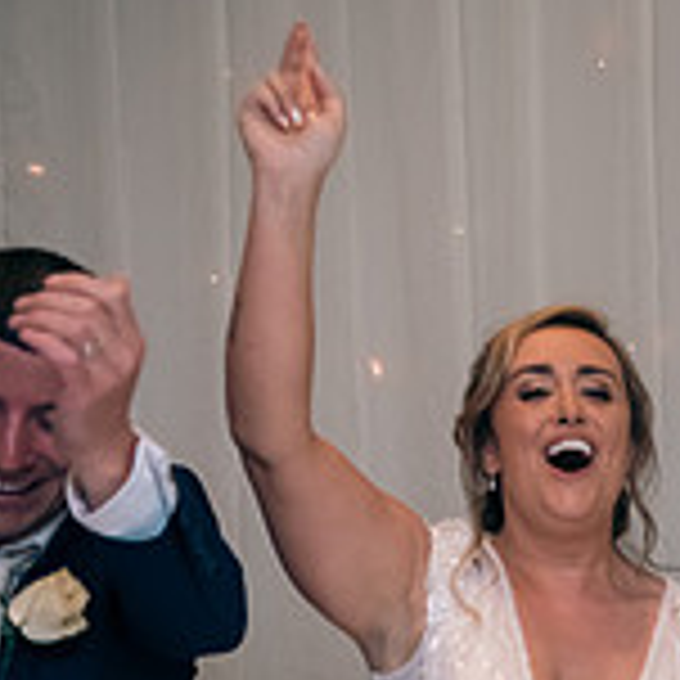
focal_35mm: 114
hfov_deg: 13.4
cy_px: 633
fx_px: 2534
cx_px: 1301
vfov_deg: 15.1
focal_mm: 35
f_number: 3.5
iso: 640
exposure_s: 1/160
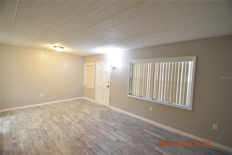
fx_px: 97
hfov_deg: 100.4
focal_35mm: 15
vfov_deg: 77.3
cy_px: 78
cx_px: 116
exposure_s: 1/15
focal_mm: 10
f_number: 3.5
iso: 800
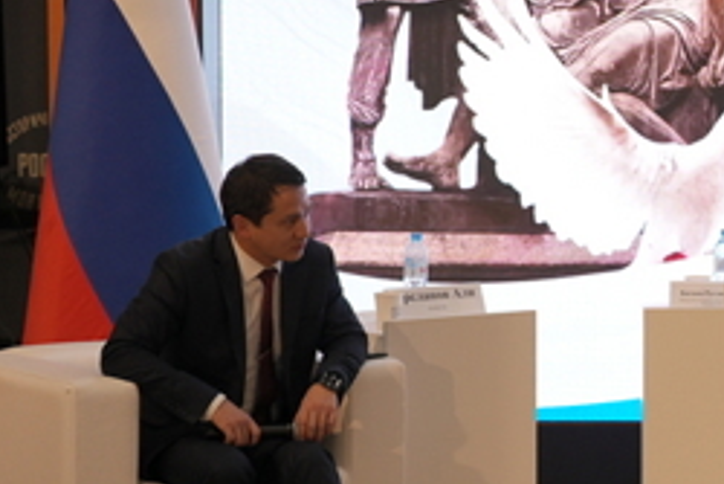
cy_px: 214
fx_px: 2475
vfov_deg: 11.2
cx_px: 957
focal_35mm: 123
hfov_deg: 15.8
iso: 250
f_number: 2.8
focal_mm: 41
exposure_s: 1/125
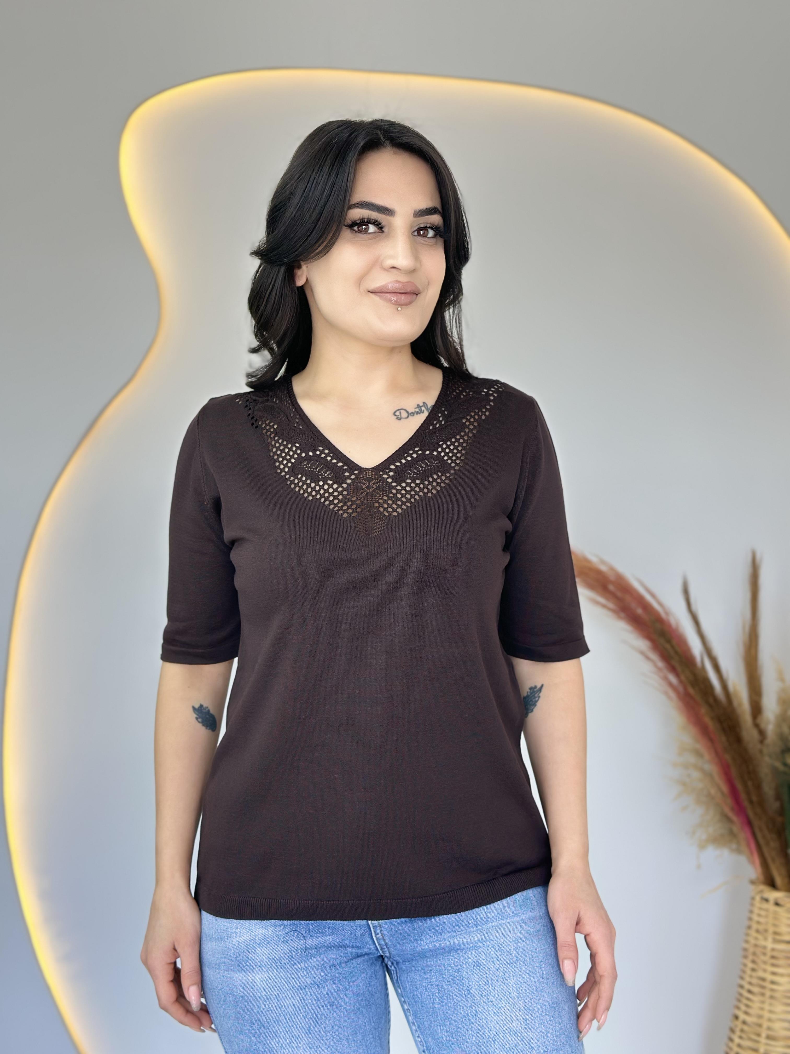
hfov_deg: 30.3
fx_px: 1461
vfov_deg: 39.7
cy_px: 527
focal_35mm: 48
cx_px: 395
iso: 64
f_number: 1.78
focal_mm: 6.86
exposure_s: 1/123
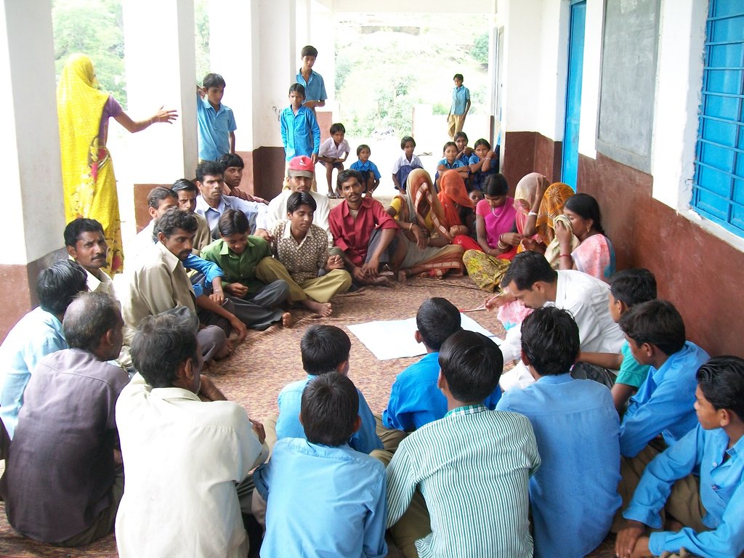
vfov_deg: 39.7
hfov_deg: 51.4
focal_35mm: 36
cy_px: 279
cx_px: 372
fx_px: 774
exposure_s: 1/100
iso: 80
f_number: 2.7
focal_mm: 6
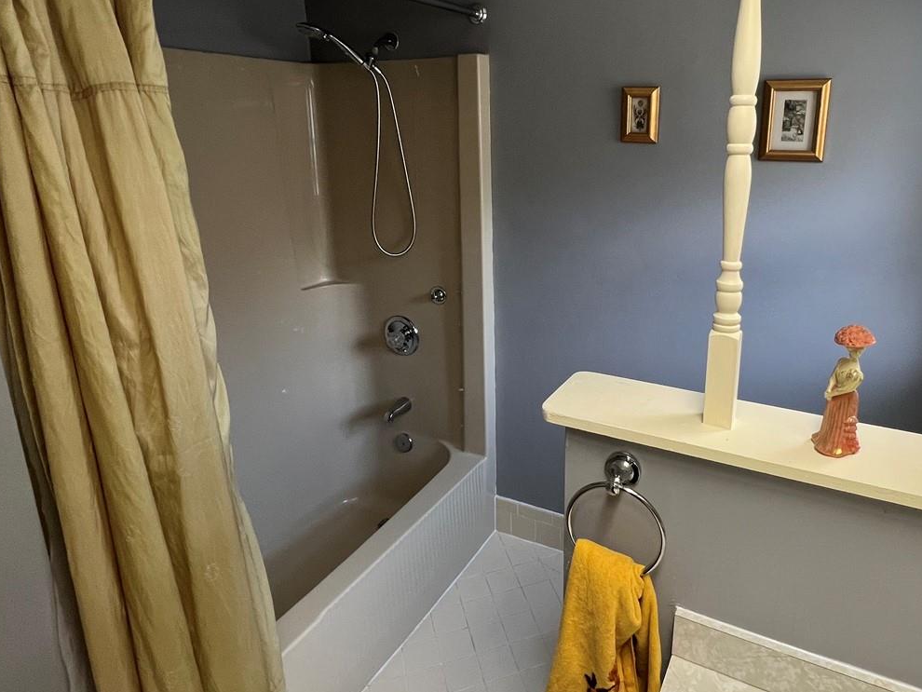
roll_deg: -0.2
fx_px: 559
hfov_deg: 78.0
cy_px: 274
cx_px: 558
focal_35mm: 21
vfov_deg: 62.9
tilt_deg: -15.3
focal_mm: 1.57
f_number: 1.8
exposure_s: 1/60
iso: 160
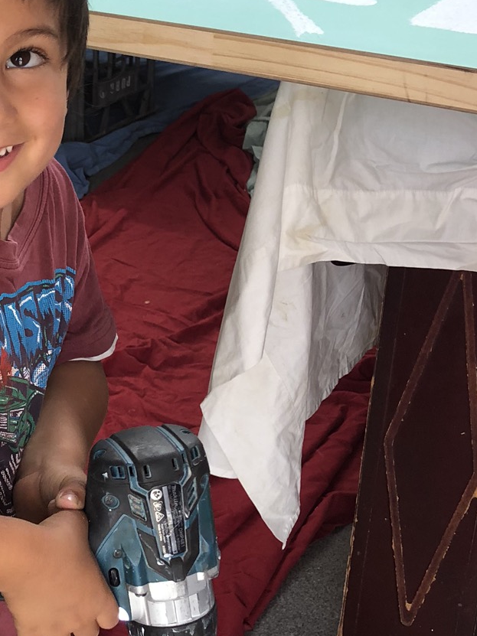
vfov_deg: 28.2
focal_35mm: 69
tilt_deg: -28.5
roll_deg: +2.6
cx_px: -49
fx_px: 1268
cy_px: 328
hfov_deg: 20.3
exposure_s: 1/40
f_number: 1.8
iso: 25
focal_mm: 4
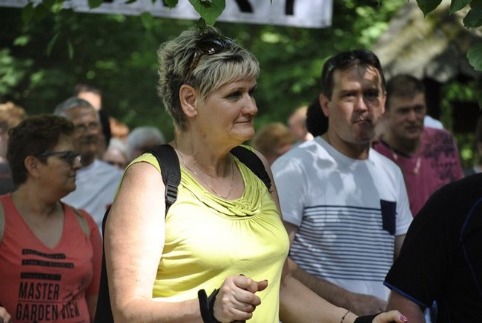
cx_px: 241
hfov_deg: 13.7
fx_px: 2012
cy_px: 162
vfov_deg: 9.2
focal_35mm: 150
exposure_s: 1/500
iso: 560
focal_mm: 100
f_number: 4.5
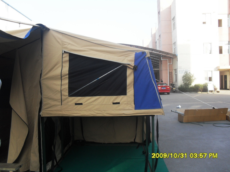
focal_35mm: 35
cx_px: 115
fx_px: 233
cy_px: 86
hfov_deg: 52.6
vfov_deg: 40.7
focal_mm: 6.3
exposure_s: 1/250
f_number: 3.2
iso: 80
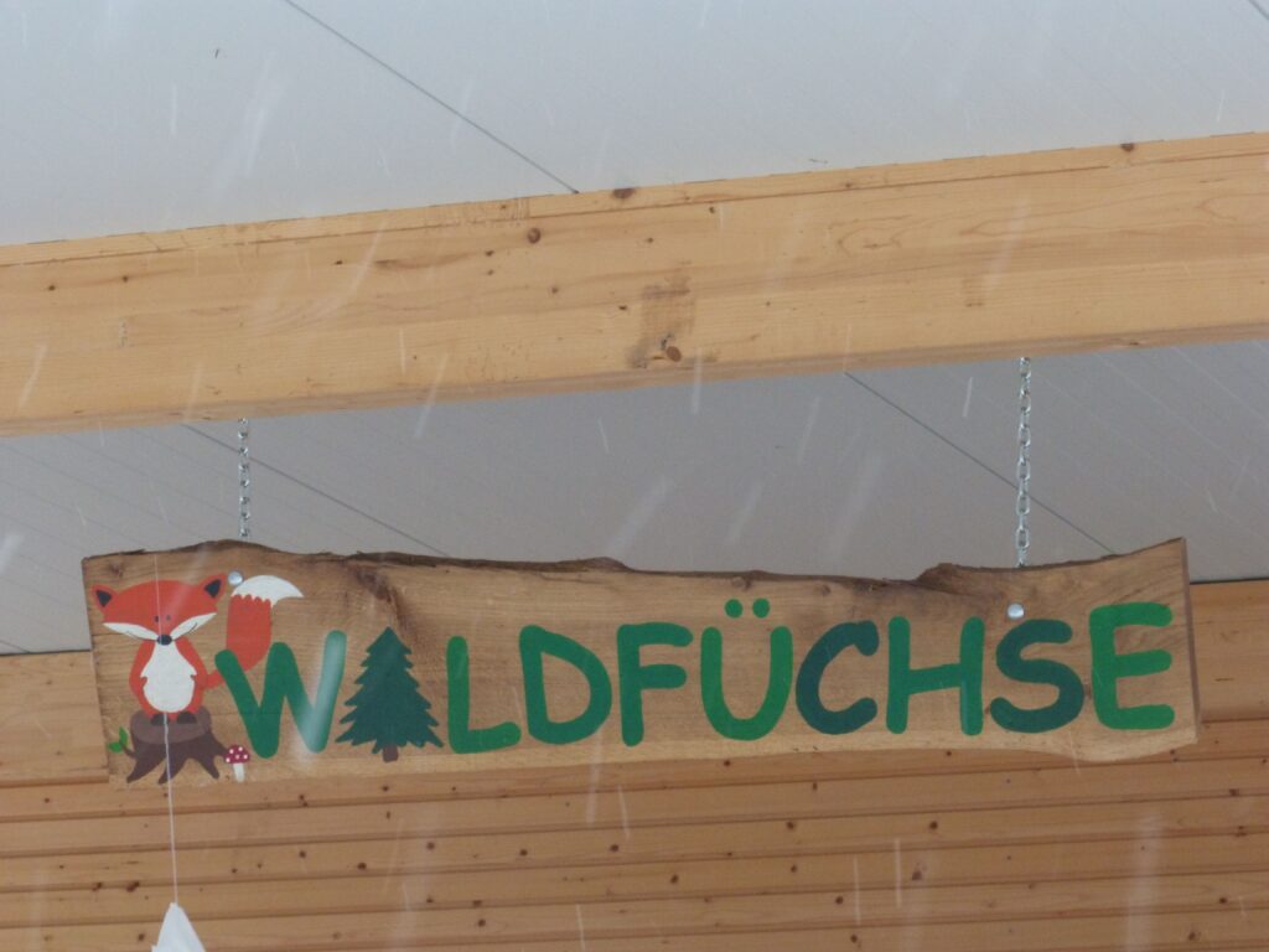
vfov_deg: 9.1
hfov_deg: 12.0
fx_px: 6012
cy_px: 476
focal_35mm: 164
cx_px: 634
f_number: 3.7
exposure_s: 1/40
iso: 400
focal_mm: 29.5
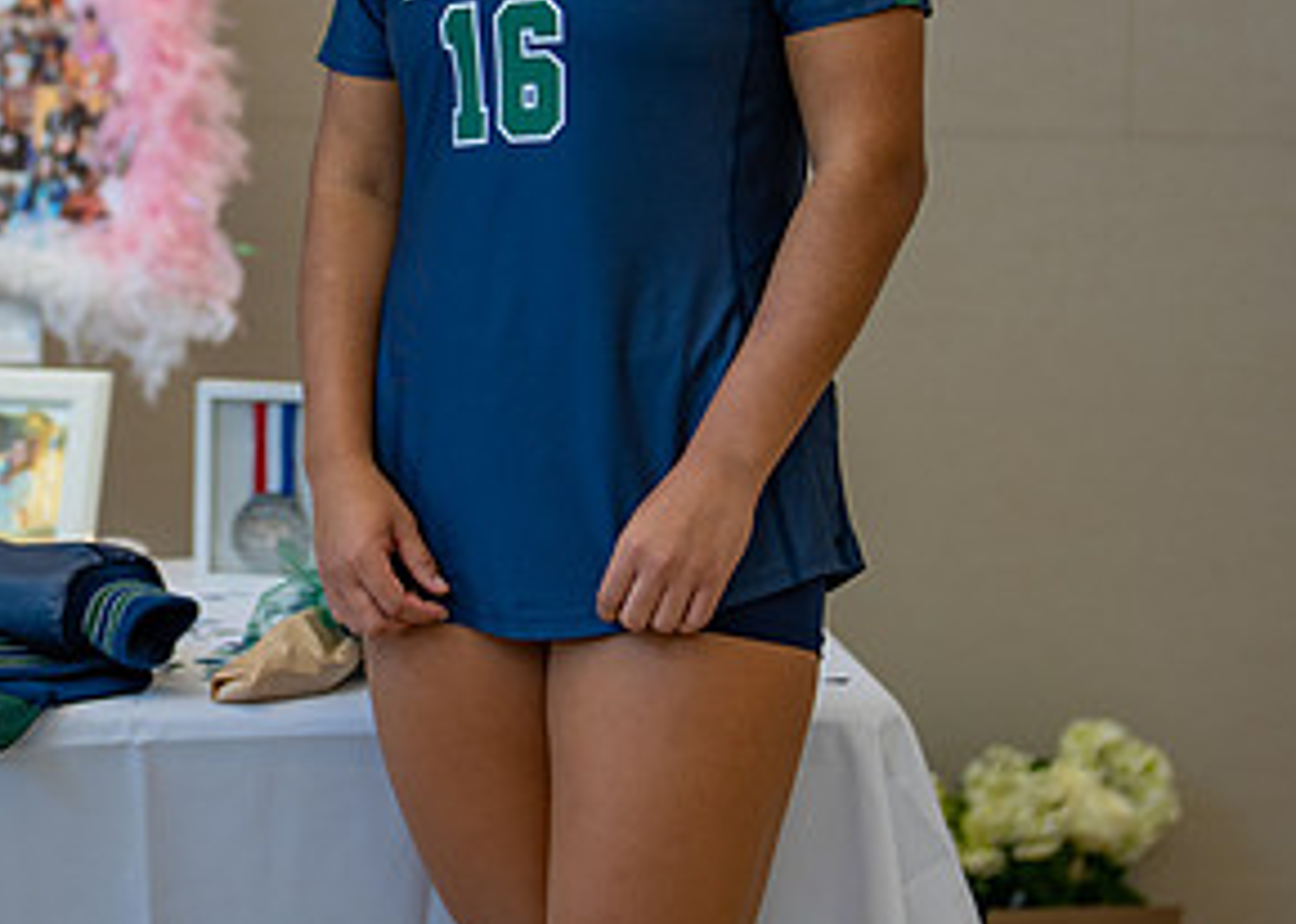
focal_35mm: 119
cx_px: 207
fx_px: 4377
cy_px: 88
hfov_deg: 16.7
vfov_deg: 12.0
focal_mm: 50
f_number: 1.2
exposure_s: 1/320
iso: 160
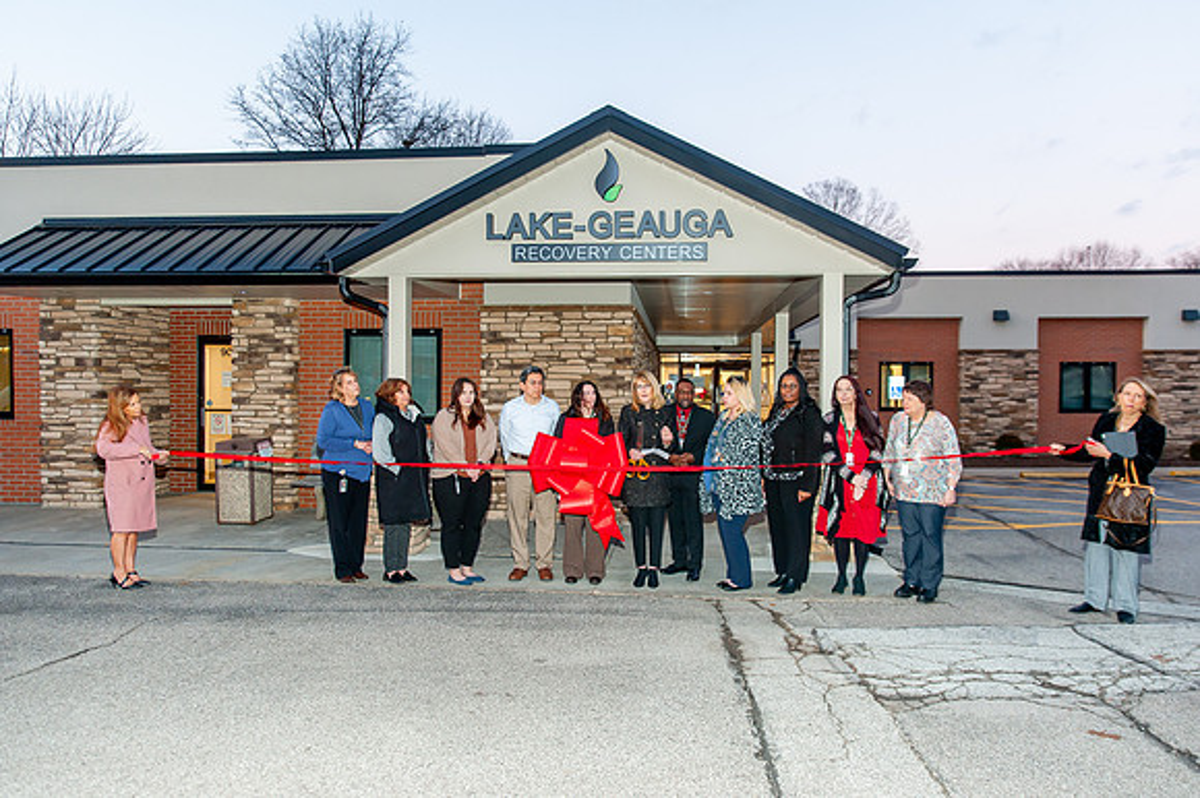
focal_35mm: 25
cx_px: 600
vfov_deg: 51.8
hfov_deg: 72.3
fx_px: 822
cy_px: 399
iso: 800
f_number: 2.8
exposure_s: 1/160
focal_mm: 24
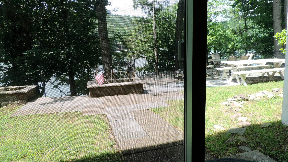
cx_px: 148
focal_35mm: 27
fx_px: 206
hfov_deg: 69.9
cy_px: 70
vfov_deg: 42.8
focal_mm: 4.3
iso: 80
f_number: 3
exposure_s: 1/160
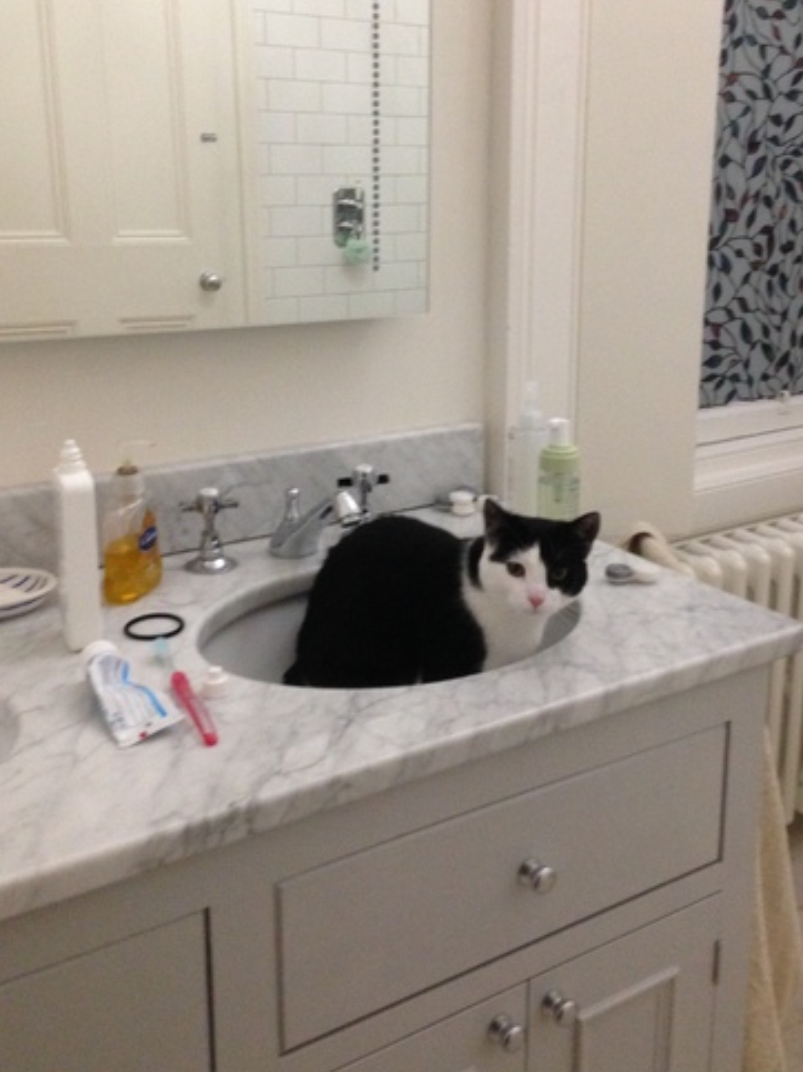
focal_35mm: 41
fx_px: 1269
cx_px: 470
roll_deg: +0.0
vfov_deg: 45.6
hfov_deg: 35.0
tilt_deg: -14.6
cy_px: 455
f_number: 2.4
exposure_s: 1/20
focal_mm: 4.12
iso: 320
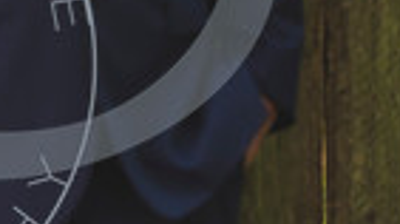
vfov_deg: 2.2
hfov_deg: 4.0
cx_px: -54
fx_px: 5733
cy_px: -174
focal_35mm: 541
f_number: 2.8
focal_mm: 125
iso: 640
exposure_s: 1/500
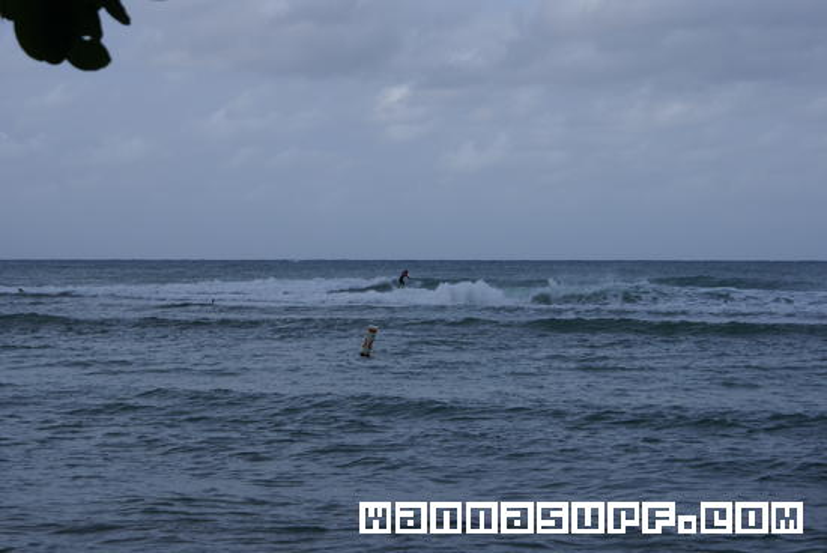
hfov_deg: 19.4
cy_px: 276
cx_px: 414
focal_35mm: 105
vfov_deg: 13.1
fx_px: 2415
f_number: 8
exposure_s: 1/250
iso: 100
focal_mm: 70
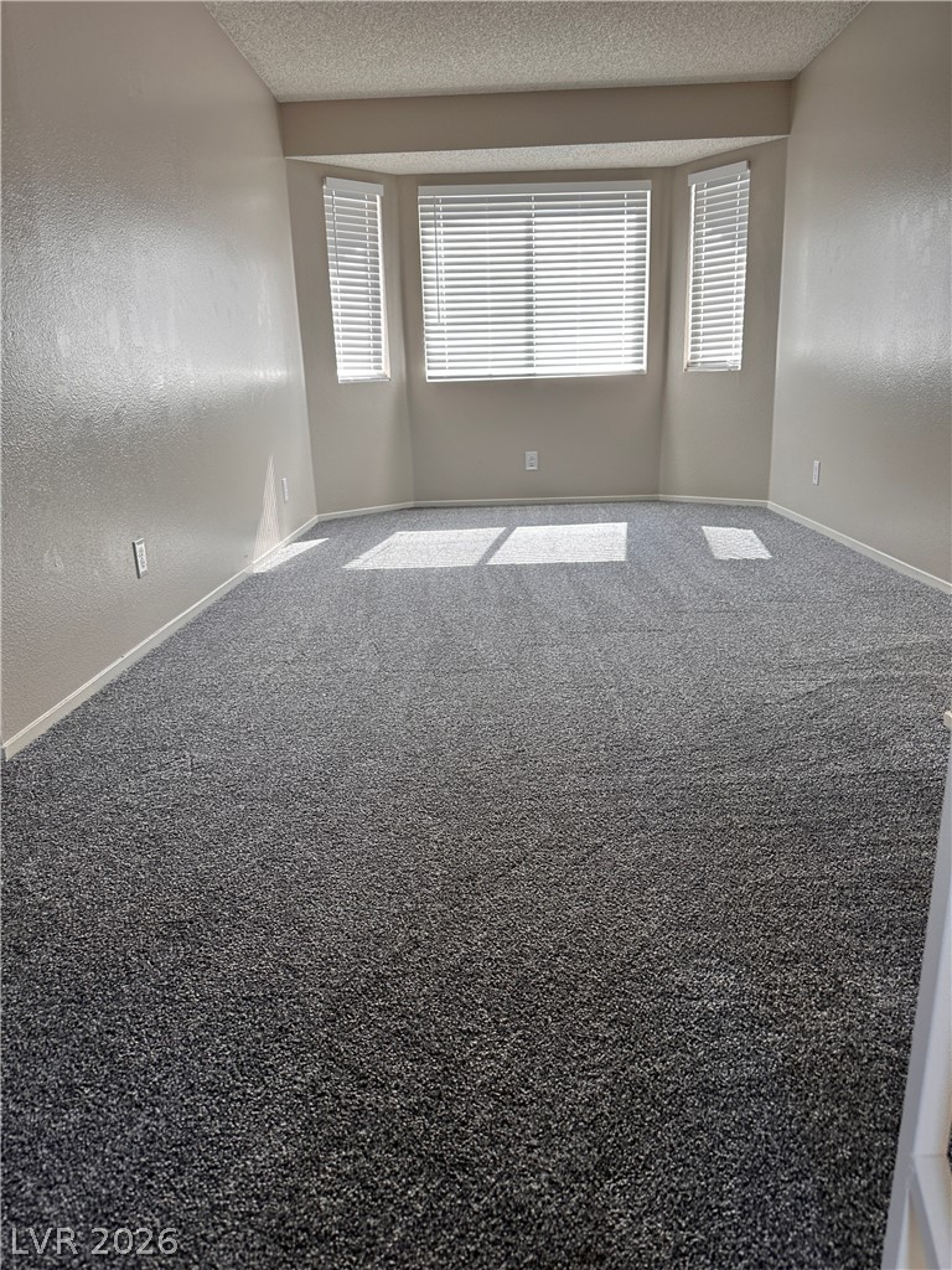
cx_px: 476
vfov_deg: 71.6
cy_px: 635
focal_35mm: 24
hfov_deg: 56.8
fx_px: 880
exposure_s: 1/121
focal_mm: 6.86
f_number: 1.78
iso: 64
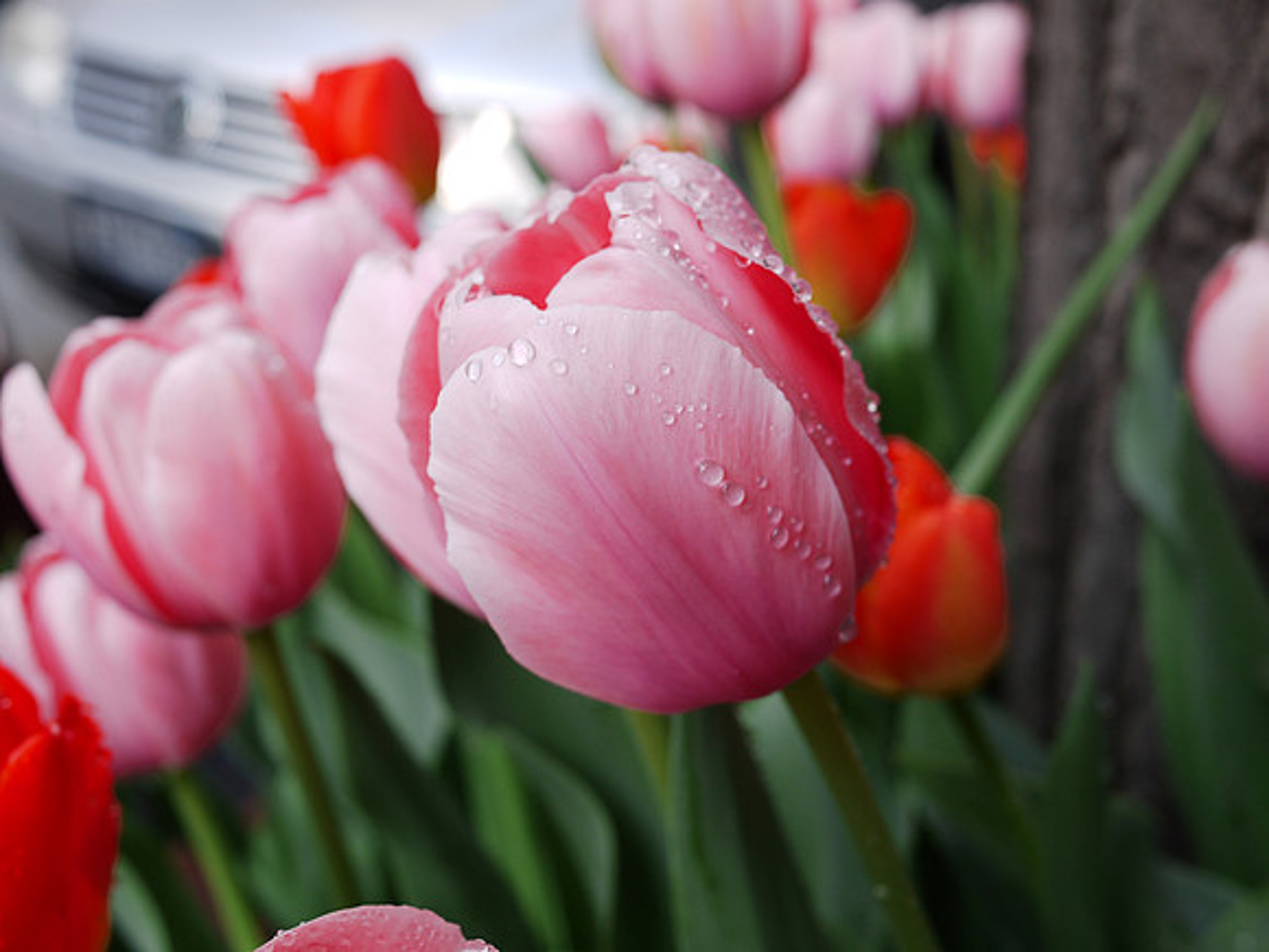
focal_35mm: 40
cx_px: 634
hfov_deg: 46.8
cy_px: 476
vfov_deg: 36.0
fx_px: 1466
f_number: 4
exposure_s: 1/125
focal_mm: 20
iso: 100
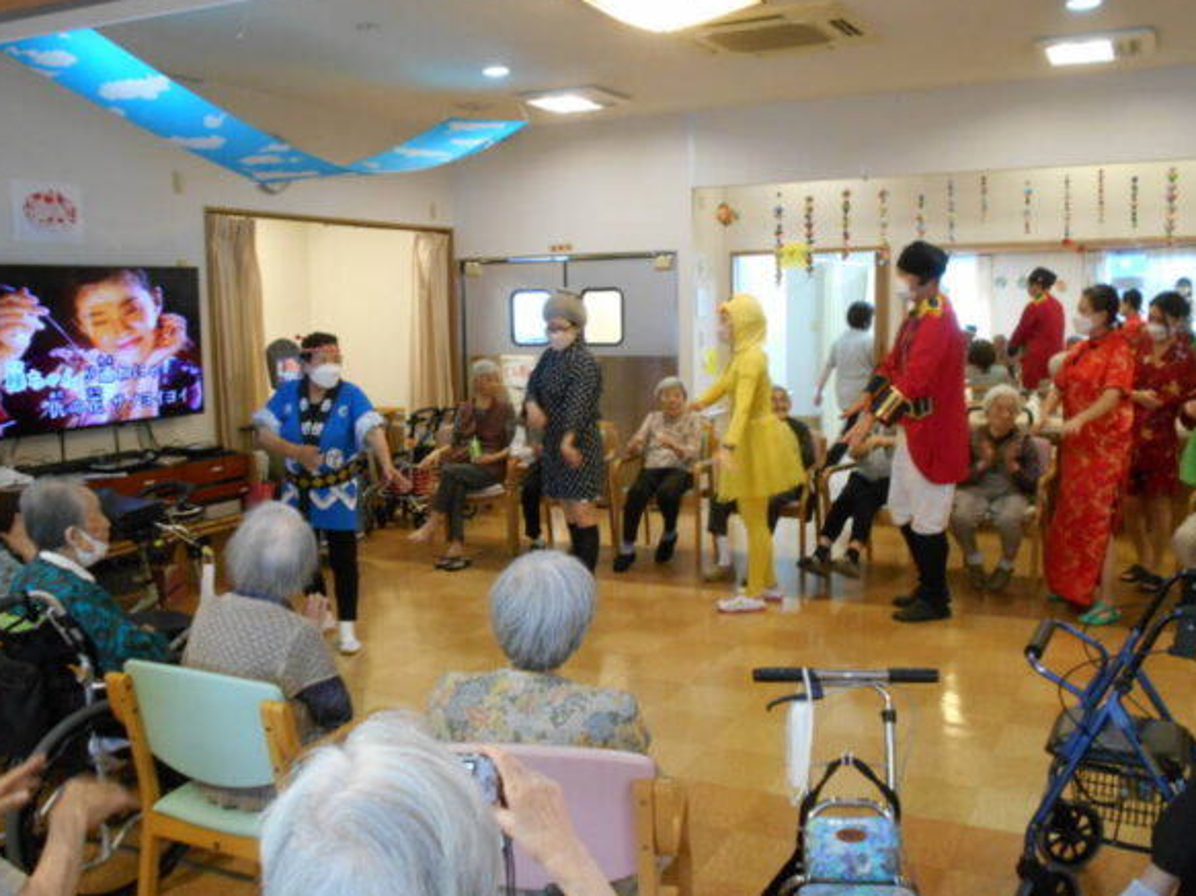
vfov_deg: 40.7
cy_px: 449
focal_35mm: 35
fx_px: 1209
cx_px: 589
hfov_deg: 52.6
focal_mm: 5.8
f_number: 3.6
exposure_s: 1/30
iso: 400
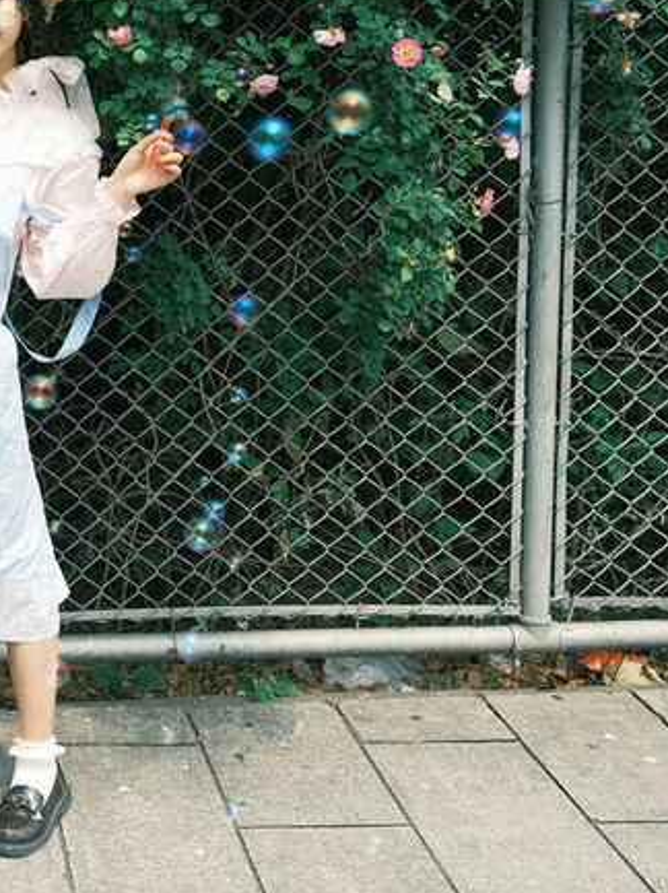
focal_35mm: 56
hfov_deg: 23.1
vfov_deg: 33.7
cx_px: -208
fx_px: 1443
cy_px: 231
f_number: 2.8
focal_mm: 16
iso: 160
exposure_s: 1/1000
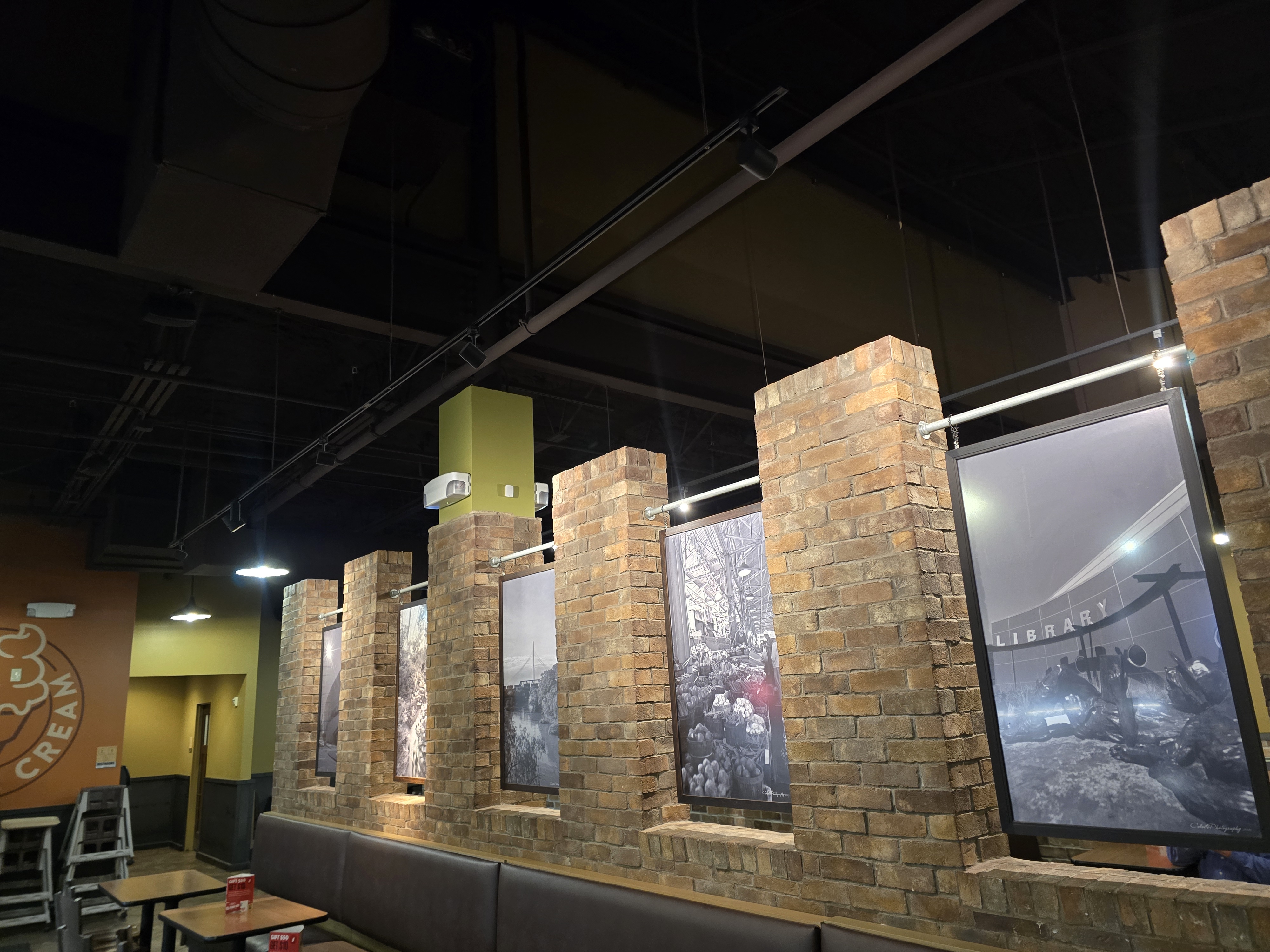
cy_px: 476
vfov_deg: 58.9
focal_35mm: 23
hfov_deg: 73.9
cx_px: 635
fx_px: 844
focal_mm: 6.3
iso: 500
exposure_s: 1/60
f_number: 1.7
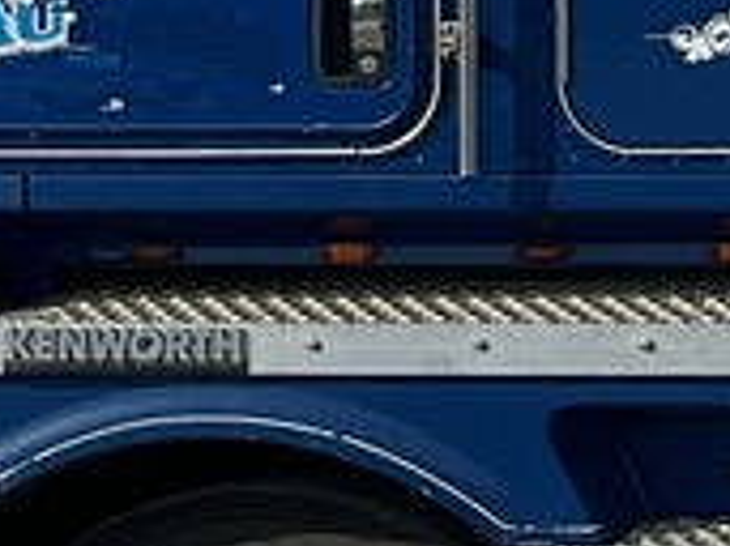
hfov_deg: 8.3
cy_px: 0
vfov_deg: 6.8
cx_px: 1840
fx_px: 4573
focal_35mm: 217
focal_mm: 3
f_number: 1.8
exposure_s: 1/2959
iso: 16
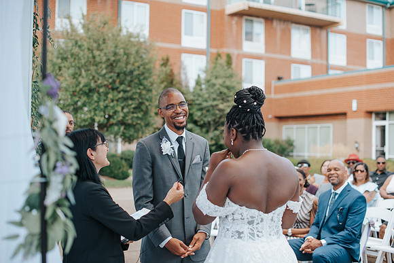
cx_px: 197
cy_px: 132
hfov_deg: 39.6
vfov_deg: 27.0
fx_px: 547
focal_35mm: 50
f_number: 2.5
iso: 200
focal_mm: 50
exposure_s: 1/500
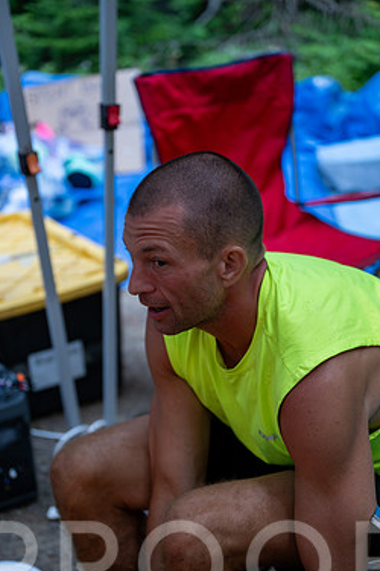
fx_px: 1140
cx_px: 193
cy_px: 338
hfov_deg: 18.9
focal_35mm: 72
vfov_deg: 28.0
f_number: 2.8
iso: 1250
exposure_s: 1/125
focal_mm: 60
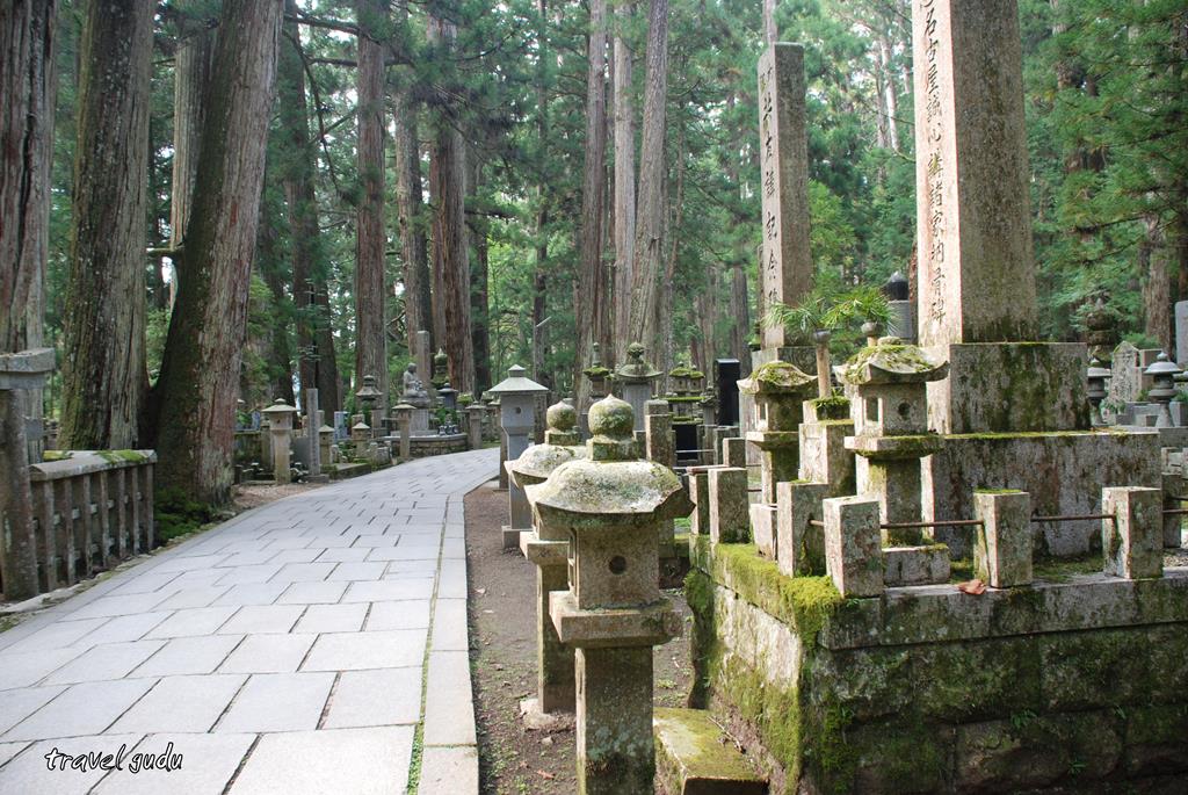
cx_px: 594
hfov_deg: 67.3
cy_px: 398
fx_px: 892
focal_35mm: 27
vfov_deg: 48.0
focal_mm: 18
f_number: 3.5
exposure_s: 1/30
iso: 250
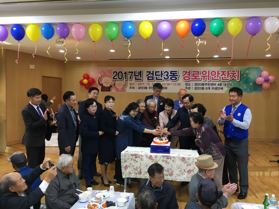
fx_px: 234
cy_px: 104
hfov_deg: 61.7
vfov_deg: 48.2
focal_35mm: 29
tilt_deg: -2.7
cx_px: 140
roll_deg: -1.2
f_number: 2.2
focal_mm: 4.15
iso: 50
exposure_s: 1/30
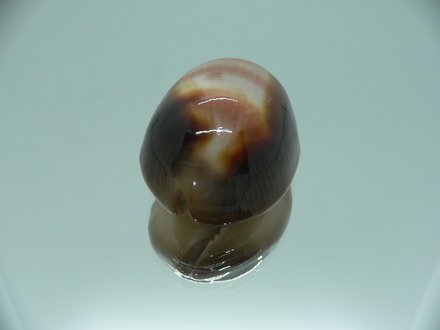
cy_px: 165
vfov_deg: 40.7
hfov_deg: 52.6
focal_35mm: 35
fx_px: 445
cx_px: 220
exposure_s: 1/60
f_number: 2.8
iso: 80
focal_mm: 4.6
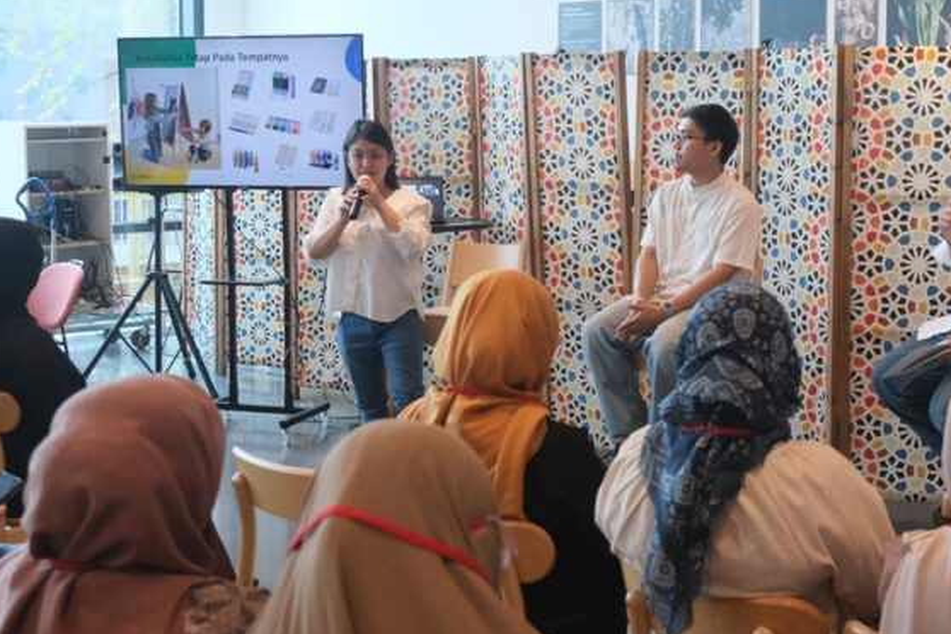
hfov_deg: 33.8
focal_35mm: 59
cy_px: 248
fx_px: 1558
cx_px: 569
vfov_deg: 23.0
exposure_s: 1/30
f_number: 4.7
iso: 1000
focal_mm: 31.4
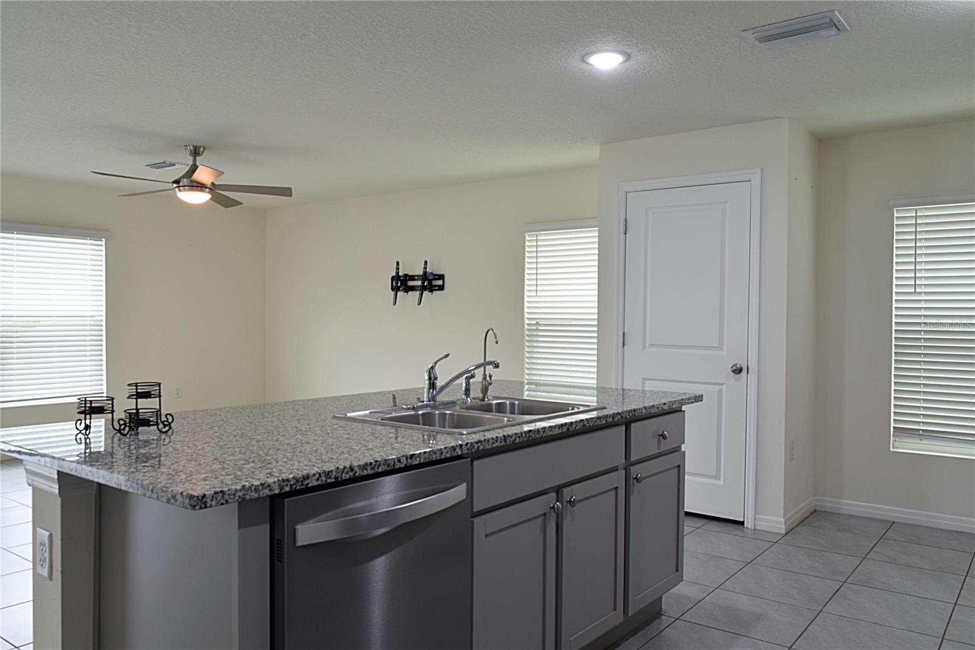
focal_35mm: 27
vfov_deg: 47.9
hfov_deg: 67.4
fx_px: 731
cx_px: 488
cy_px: 325
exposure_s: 1/6
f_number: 11
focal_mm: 18
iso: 200
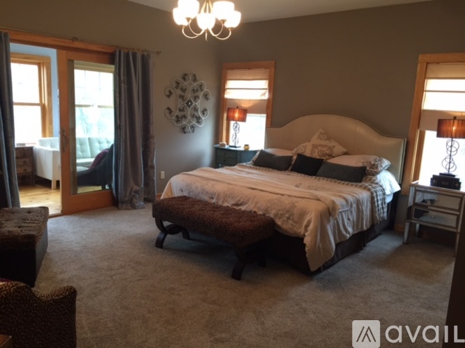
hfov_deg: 61.7
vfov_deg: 48.2
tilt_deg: -10.7
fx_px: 389
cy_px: 174
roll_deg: -2.9
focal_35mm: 29
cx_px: 232
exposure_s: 1/30
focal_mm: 4.15
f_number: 2.2
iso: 50
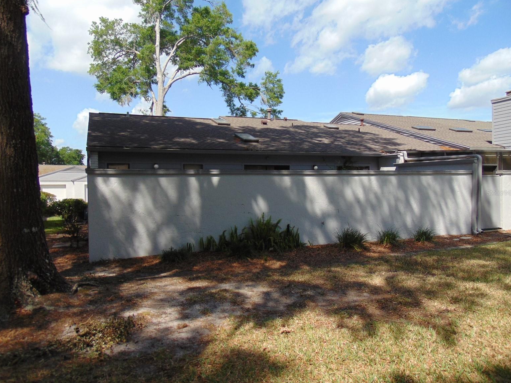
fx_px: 384
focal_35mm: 26
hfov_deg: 67.3
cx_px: 252
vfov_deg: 53.1
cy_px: 192
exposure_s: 1/1000
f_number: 3
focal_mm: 4.5
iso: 80
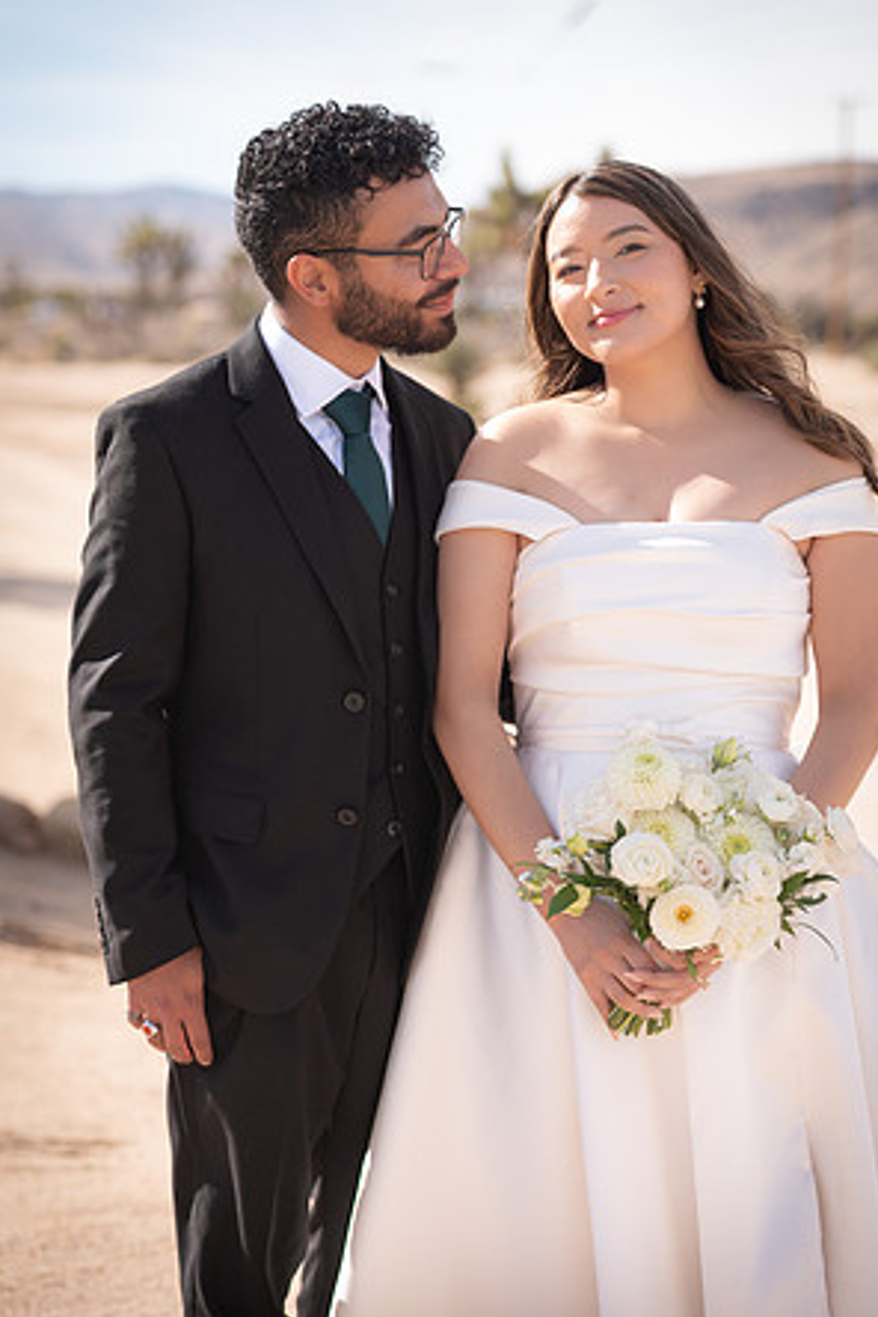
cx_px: 439
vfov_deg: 28.5
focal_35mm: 71
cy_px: 664
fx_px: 2597
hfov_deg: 19.2
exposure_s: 1/4000
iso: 400
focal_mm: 70
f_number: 3.2
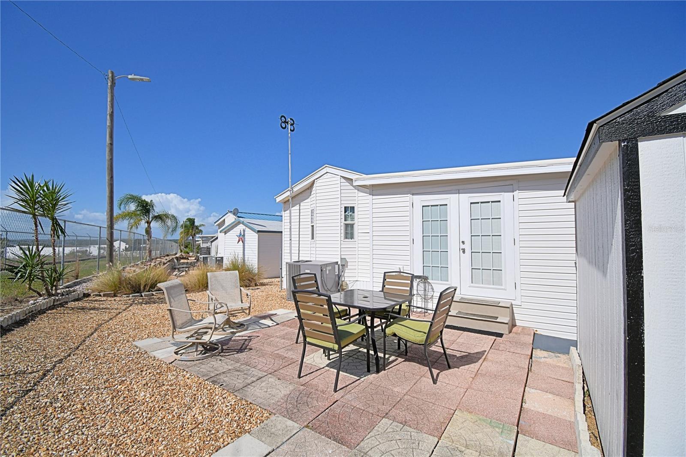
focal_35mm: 15
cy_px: 228
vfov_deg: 77.3
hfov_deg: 100.4
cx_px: 343
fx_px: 286
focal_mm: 10
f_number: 4.5
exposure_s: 1/3200
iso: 100
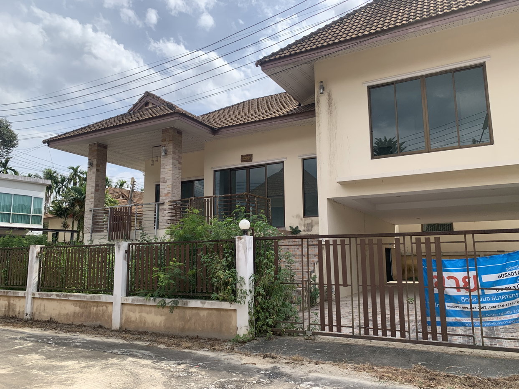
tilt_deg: +10.7
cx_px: 260
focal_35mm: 26
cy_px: 194
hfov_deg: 67.3
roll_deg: +1.1
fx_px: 390
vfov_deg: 53.1
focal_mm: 4.25
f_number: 1.8
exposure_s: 1/1718
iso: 25
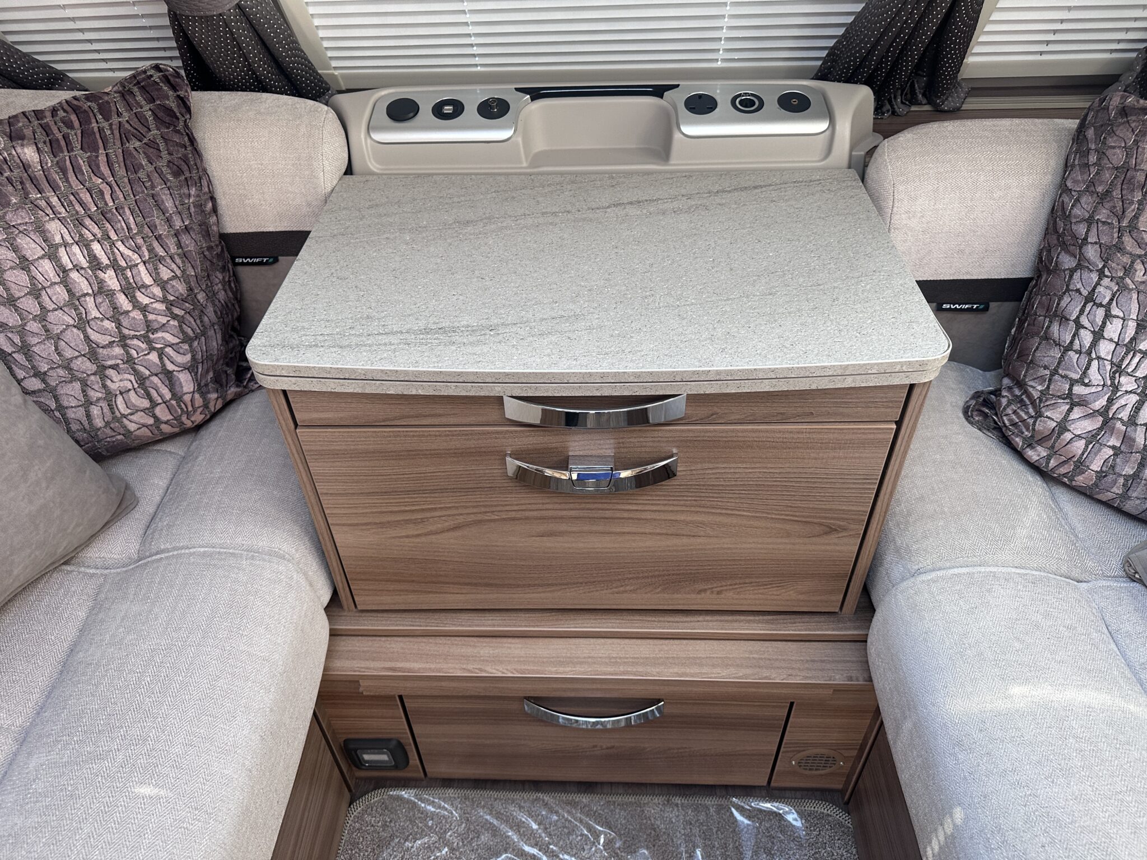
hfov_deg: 71.6
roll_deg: +1.2
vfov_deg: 56.8
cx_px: 574
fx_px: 795
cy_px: 430
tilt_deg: -41.6
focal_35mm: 24
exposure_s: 1/121
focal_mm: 6.86
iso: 160
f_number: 1.78
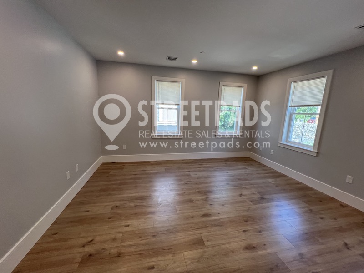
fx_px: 137
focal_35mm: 13
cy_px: 136
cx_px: 182
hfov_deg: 106.2
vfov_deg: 89.9
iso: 100
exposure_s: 1/120
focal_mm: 1.57
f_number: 1.8
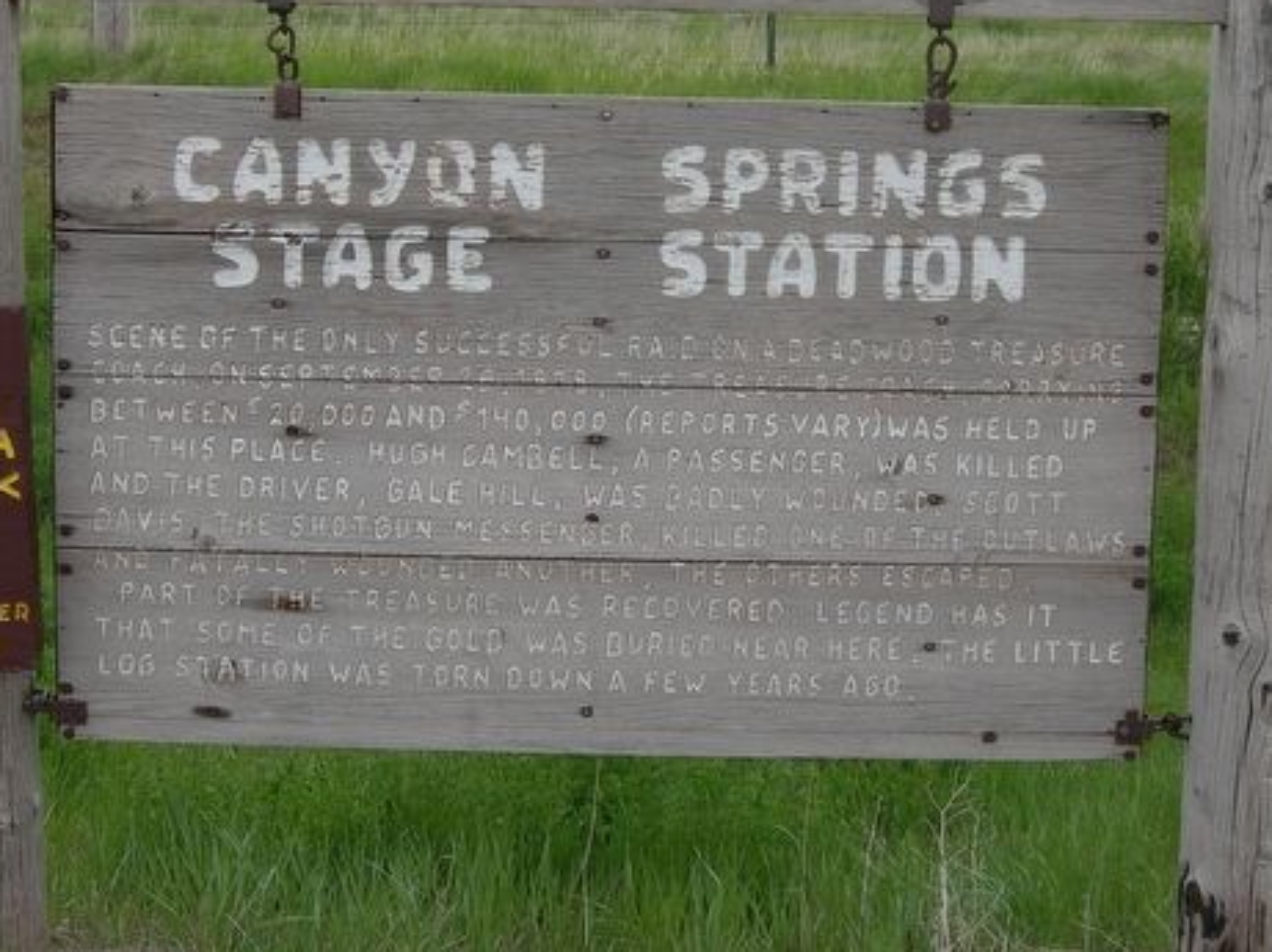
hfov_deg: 29.4
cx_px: 640
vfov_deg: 22.1
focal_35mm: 66
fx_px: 2423
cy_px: 262
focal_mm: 7.8
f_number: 4.8
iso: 50
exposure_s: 1/314
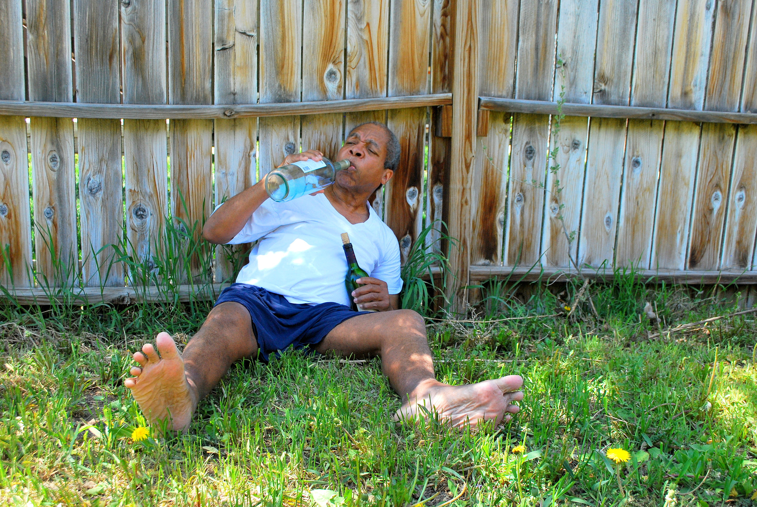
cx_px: 378
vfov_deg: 34.3
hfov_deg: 49.5
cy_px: 254
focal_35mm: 39
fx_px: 821
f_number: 7.1
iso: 400
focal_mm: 26
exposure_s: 1/200
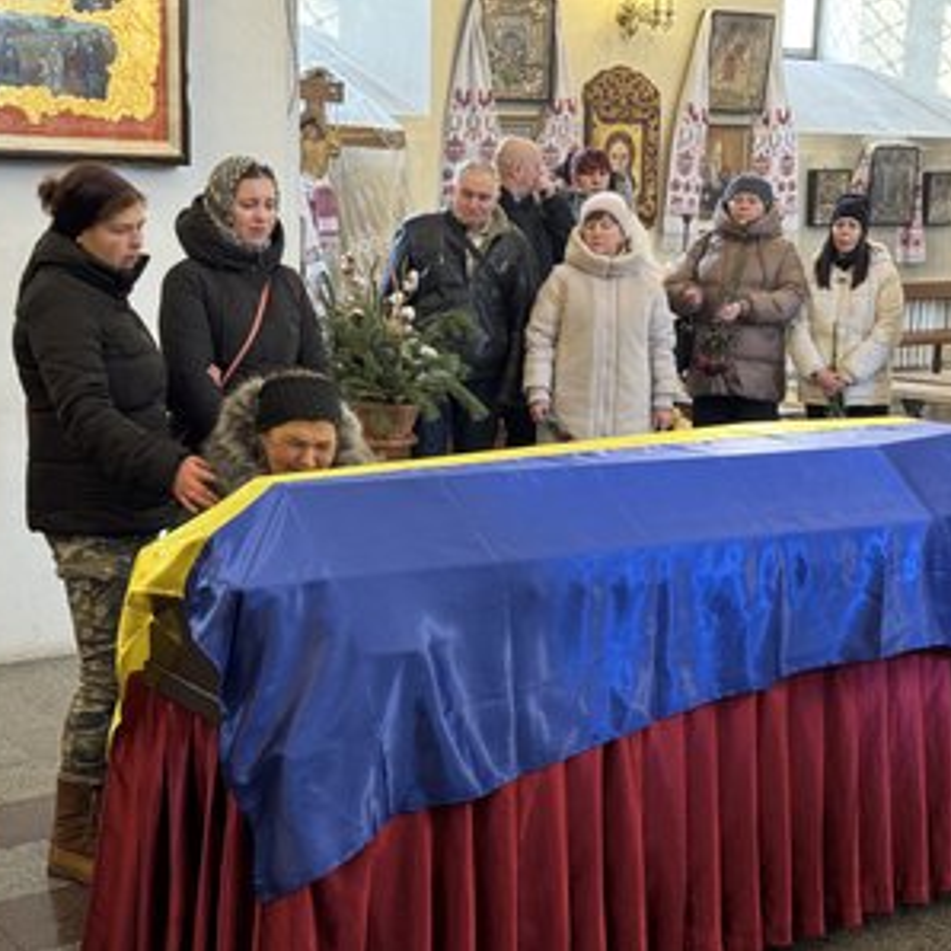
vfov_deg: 30.0
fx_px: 1772
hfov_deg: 30.0
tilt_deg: -8.9
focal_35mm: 57
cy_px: 476
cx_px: 491
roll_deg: -0.7
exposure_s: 1/33
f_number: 1.78
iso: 250
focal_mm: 6.76
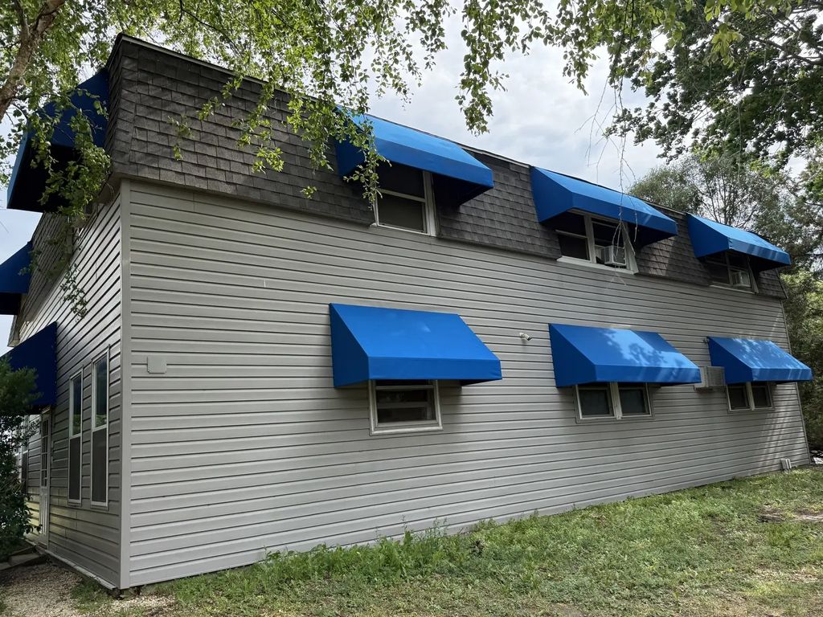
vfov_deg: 56.8
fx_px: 571
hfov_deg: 71.6
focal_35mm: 24
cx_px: 412
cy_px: 308
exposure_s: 1/1689
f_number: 1.78
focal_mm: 6.76
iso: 100
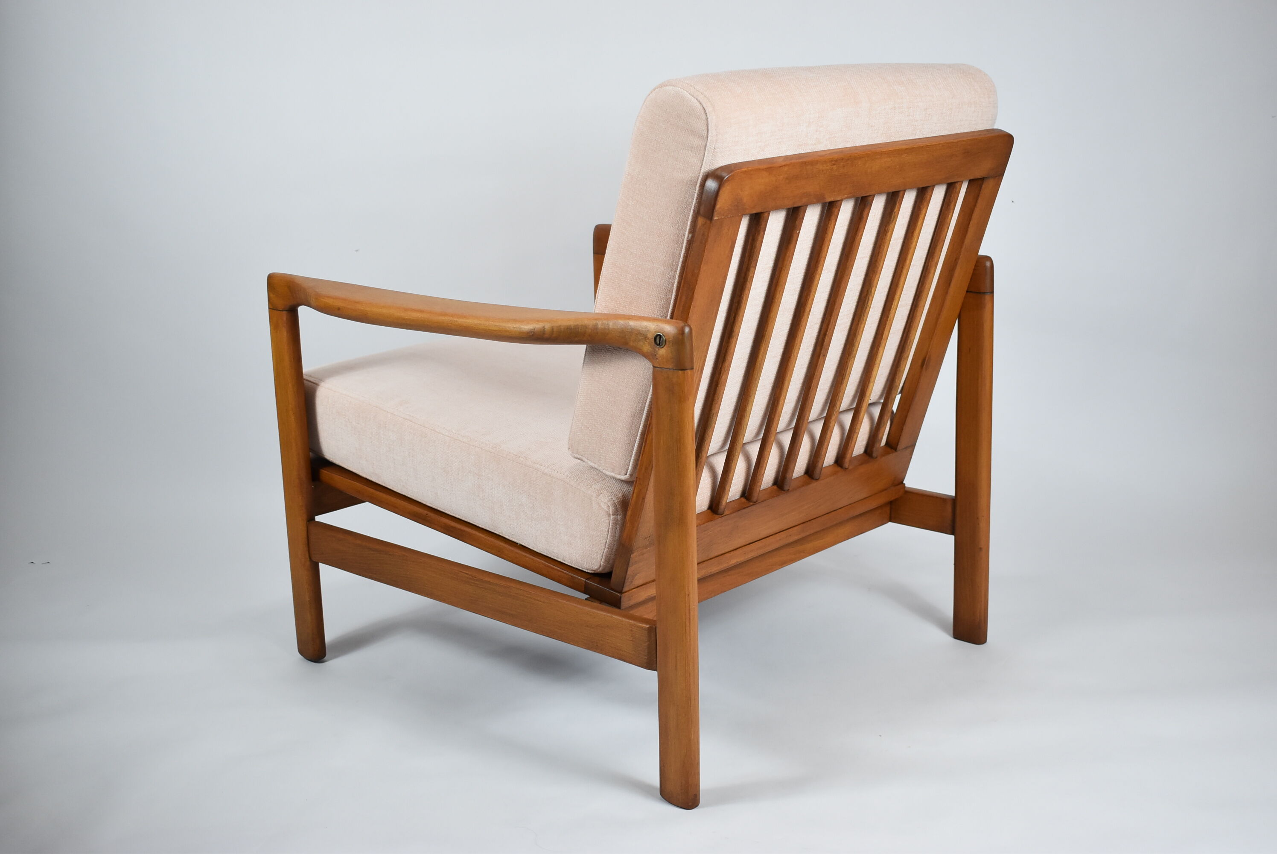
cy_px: 427
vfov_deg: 30.9
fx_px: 1544
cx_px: 638
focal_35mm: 44
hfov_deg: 44.9
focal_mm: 29
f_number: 4.5
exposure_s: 1/125
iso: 800
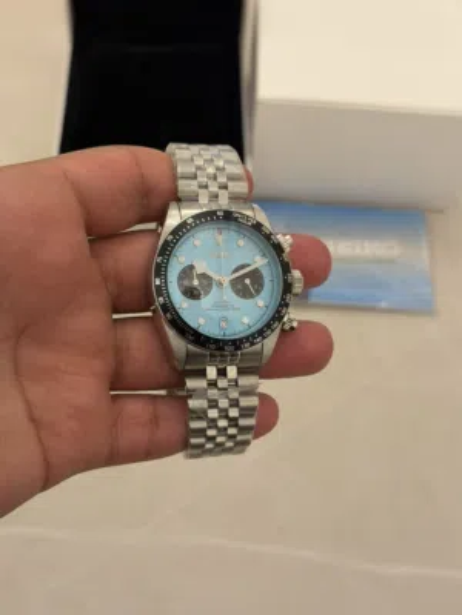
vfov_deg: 39.7
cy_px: 308
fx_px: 854
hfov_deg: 30.3
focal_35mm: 48
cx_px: 231
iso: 250
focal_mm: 6.76
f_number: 1.78
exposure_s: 1/50
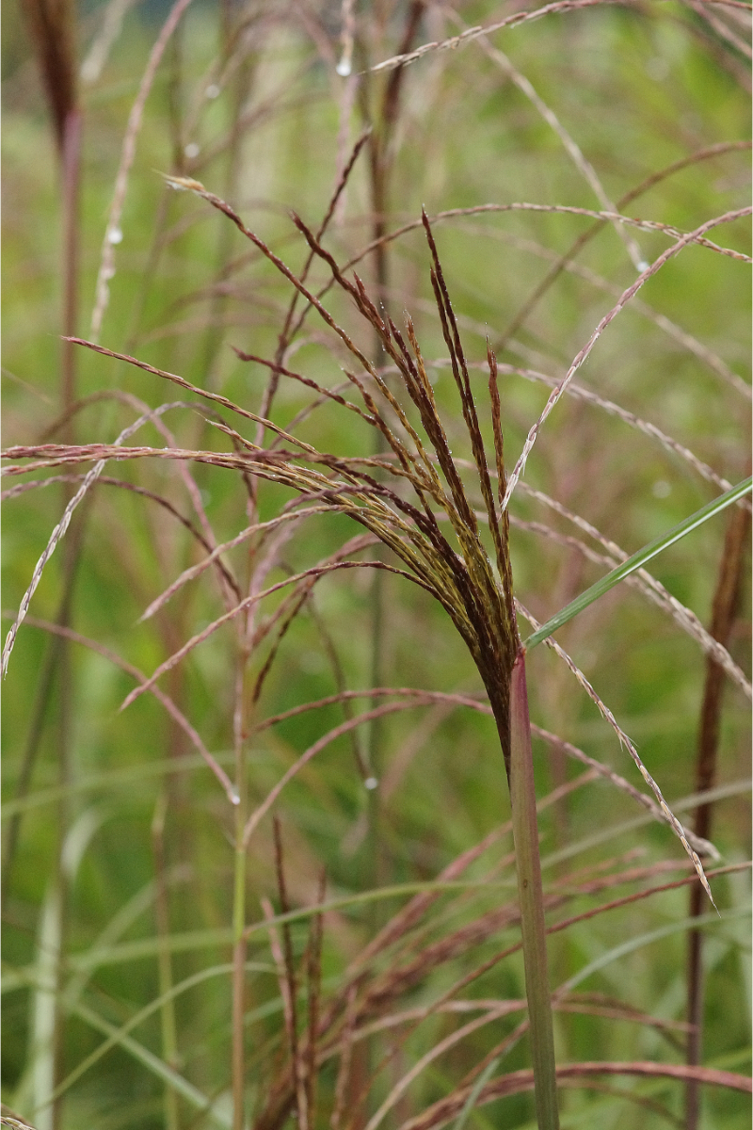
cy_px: 565
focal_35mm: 150
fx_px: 4706
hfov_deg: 9.1
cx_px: 376
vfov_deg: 13.7
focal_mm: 100
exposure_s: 1/160
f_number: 6.3
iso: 2000
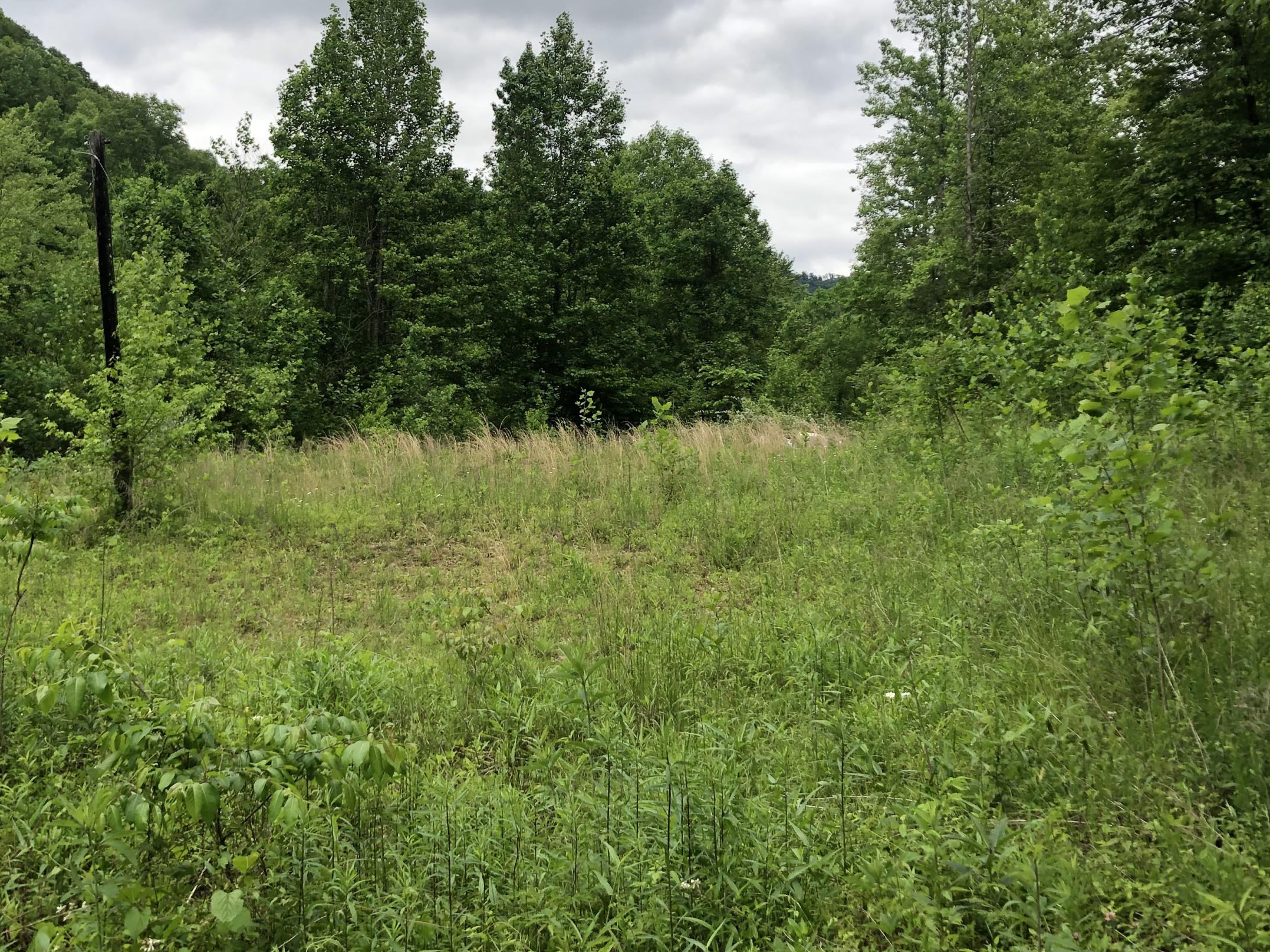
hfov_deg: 47.4
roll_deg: -1.6
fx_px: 1431
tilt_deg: +4.1
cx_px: 475
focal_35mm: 39
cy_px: 345
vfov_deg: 36.6
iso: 20
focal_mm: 3.99
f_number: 1.8
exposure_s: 1/421
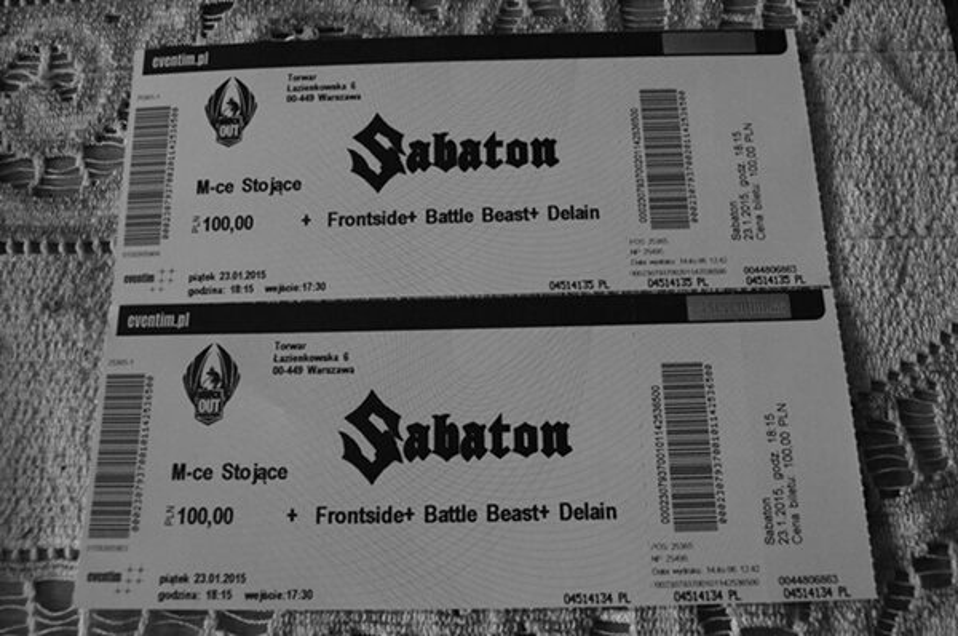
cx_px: 479
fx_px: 797
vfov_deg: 43.5
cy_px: 318
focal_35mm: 30
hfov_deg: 62.0
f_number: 5.6
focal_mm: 20
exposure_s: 1/60
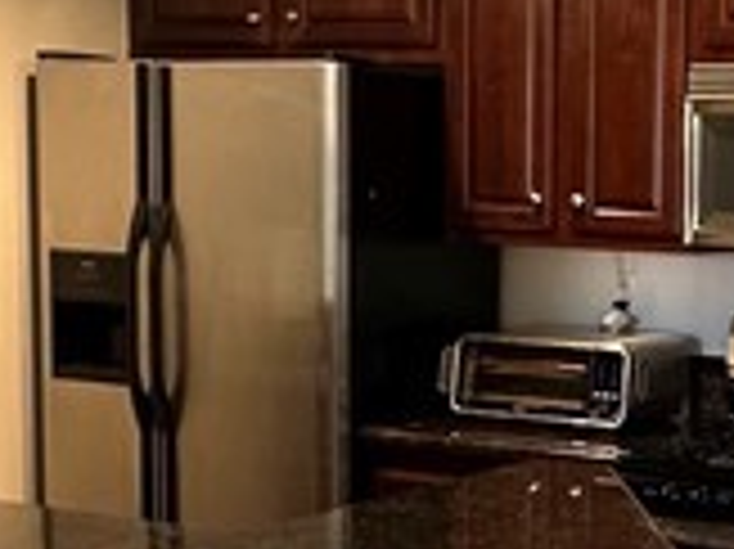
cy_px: 410
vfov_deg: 16.7
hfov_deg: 21.2
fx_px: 1865
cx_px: 802
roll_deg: -1.2
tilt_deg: -8.6
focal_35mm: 88
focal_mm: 2.22
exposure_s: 1/60
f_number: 2.2
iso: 250
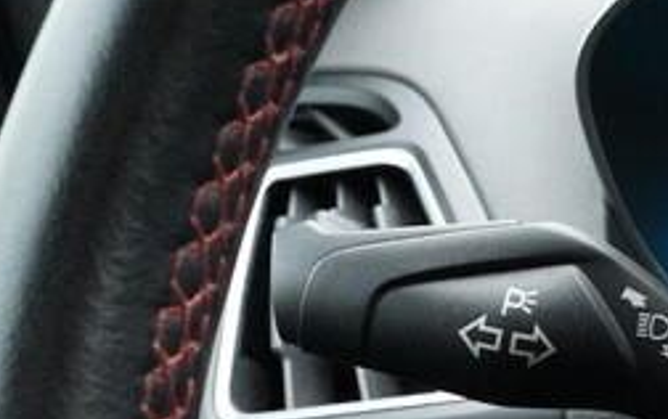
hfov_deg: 24.8
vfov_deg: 16.3
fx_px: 1458
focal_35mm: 80
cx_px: 644
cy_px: 324
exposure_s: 1/100
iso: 6400
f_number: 9
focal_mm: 24
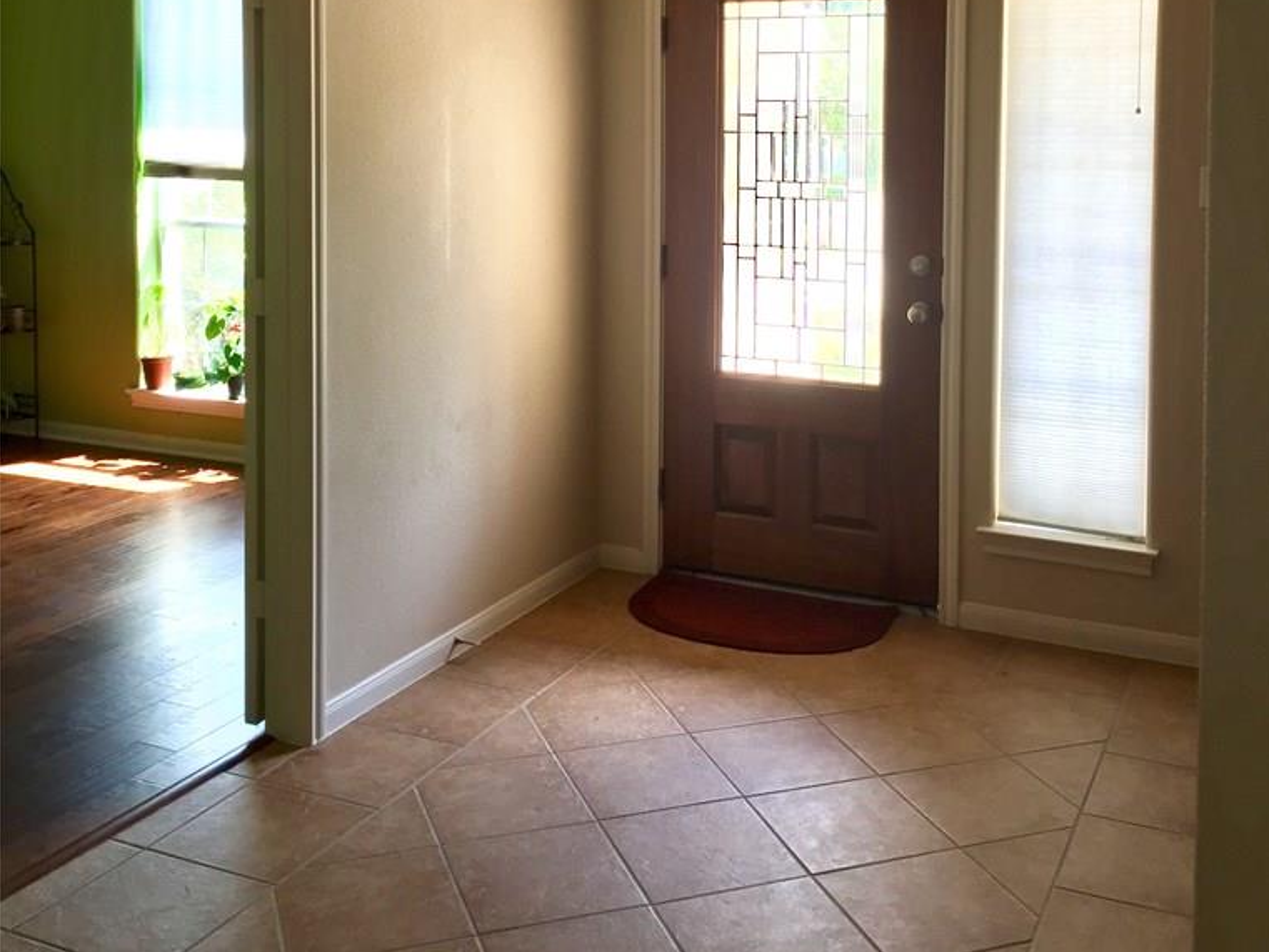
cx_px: 639
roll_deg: +0.1
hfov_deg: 47.9
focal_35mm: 39
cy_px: 218
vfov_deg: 35.8
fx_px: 1430
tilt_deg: -2.4
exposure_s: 1/60
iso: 32
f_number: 2.2
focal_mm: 4.15
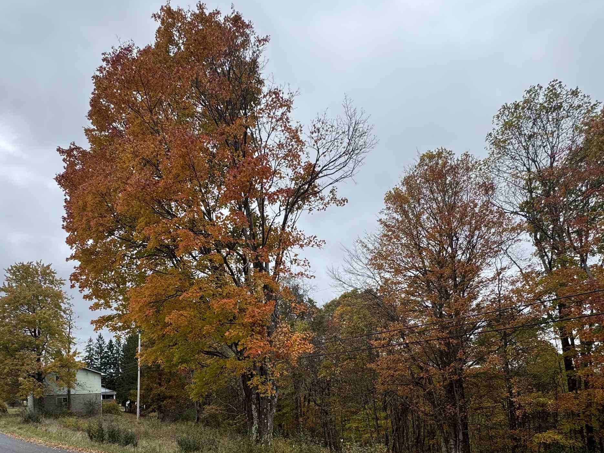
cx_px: 284
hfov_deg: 73.9
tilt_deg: +6.3
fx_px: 401
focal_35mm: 23
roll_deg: +2.5
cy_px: 362
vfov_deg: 54.8
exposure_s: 1/283
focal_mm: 2.22
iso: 40
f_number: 2.2
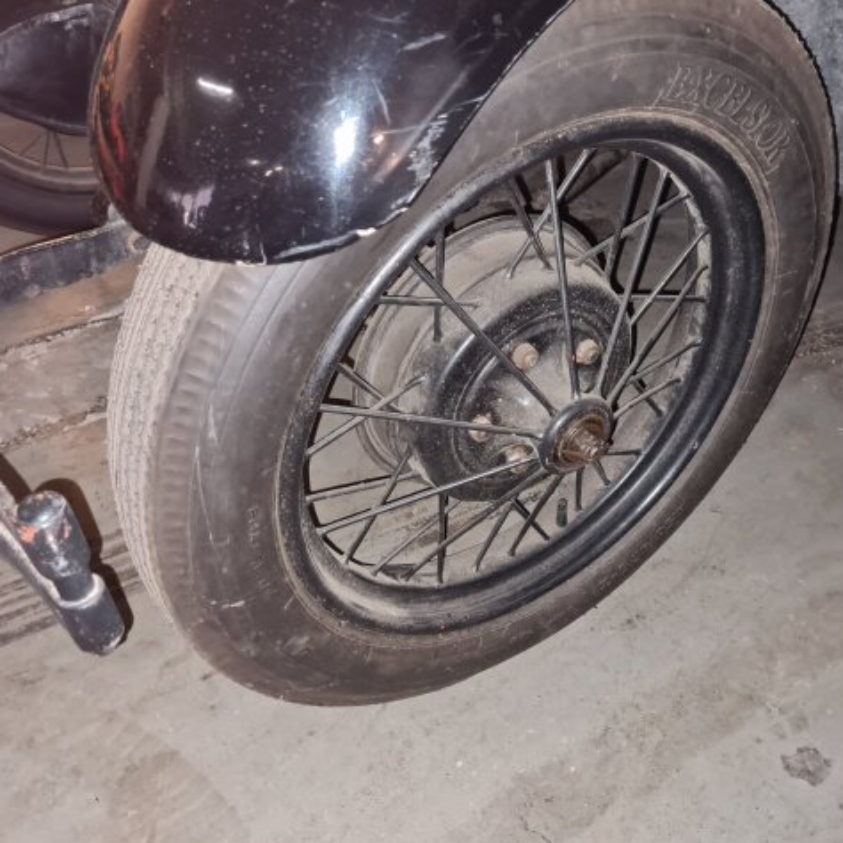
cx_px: 470
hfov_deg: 52.4
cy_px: 423
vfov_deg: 52.5
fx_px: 854
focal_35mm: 31
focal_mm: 5.4
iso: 200
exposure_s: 1/10
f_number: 1.8
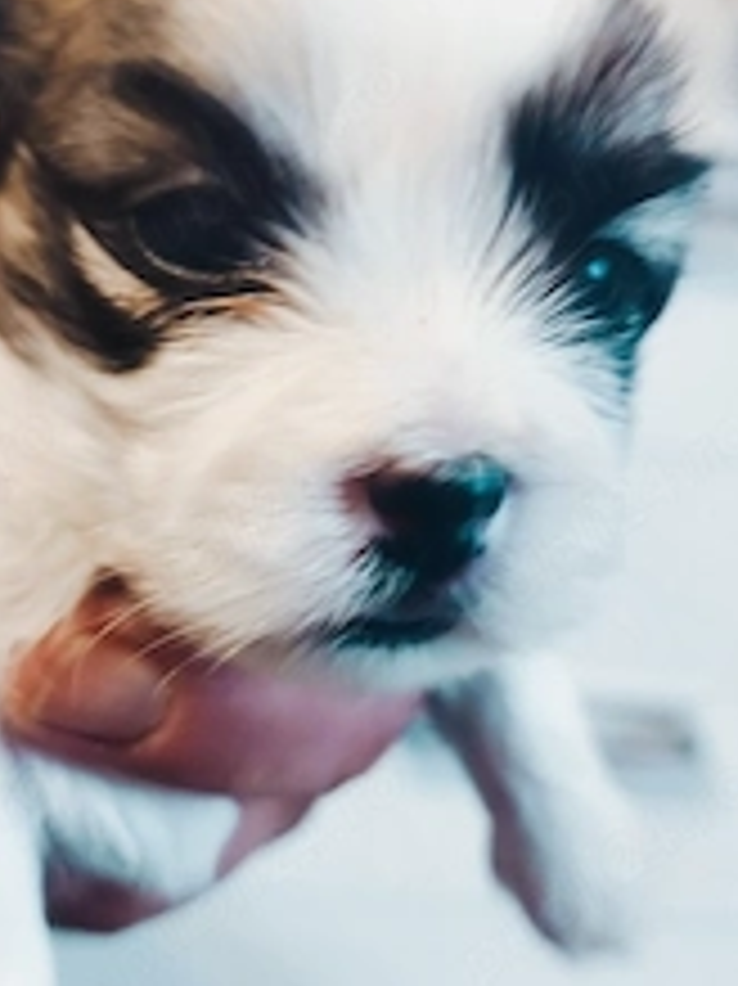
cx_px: 346
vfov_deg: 44.6
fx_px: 1195
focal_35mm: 42
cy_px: 576
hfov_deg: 34.3
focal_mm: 6.06
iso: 1000
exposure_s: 1/33.3
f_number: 1.7
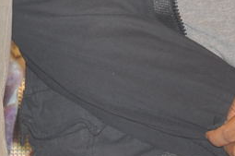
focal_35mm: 990
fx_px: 6451
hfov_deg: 2.1
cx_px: -14
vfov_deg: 1.4
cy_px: -183
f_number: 6.3
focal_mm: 105
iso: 400
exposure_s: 1/125
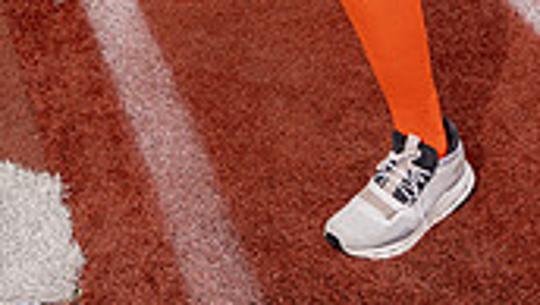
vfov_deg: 11.0
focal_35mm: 96
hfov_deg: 22.2
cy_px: -374
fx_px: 1375
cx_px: 264
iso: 64
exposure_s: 1/250
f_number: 5
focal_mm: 35
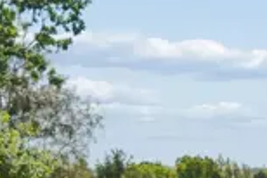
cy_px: 192
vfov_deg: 9.3
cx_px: 258
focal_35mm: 146
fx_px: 1083
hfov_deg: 13.9
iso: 200
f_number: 4
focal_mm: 25
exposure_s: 1/3200
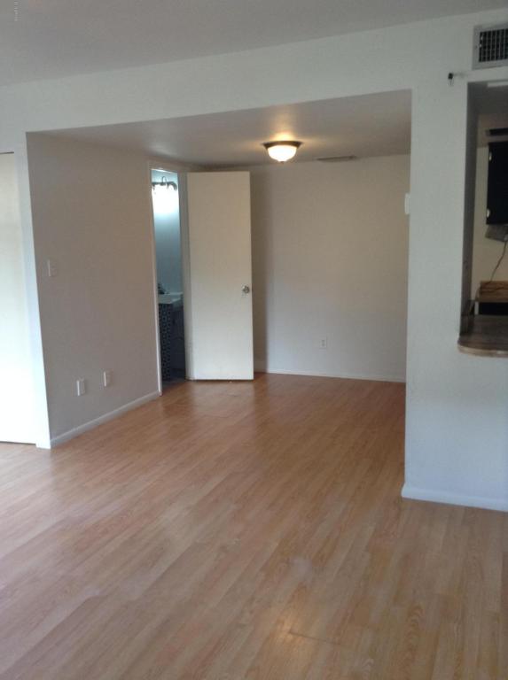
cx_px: 254
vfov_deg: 55.4
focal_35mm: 33
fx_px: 648
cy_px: 340
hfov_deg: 42.8
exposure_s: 1/24
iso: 64
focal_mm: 3.3
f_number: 2.4
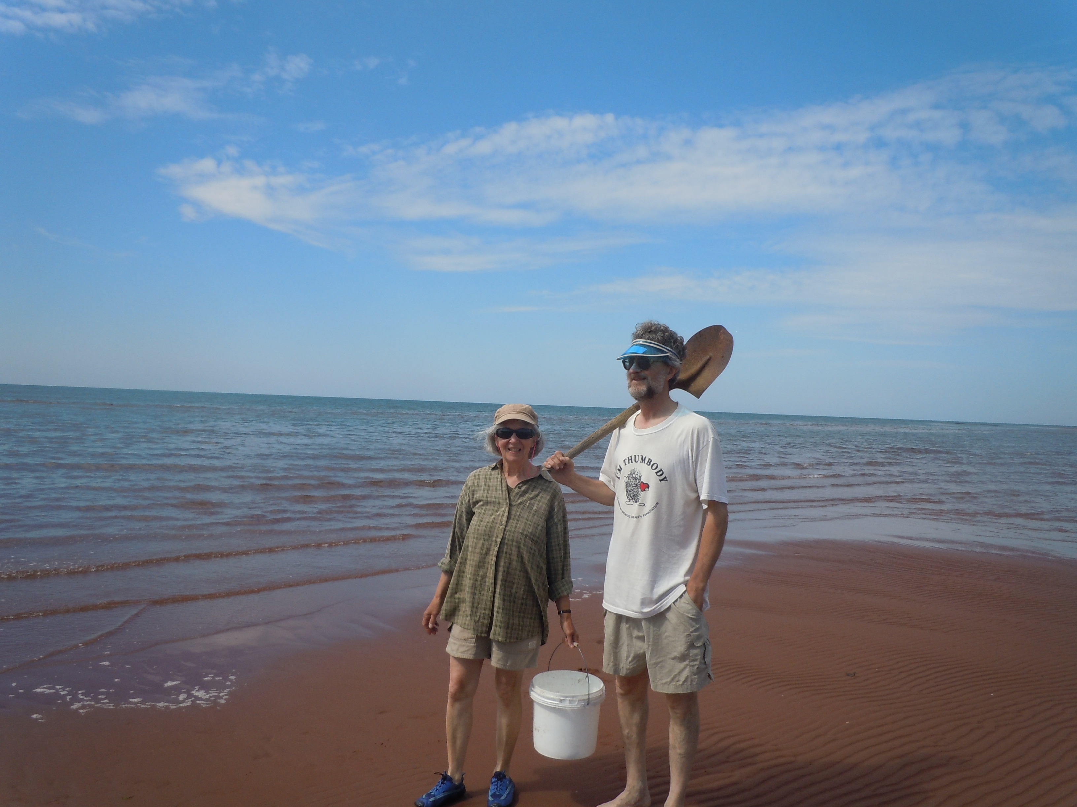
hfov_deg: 63.4
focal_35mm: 28
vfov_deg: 49.7
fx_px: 871
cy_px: 404
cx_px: 538
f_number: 7.4
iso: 100
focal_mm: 5
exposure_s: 1/320
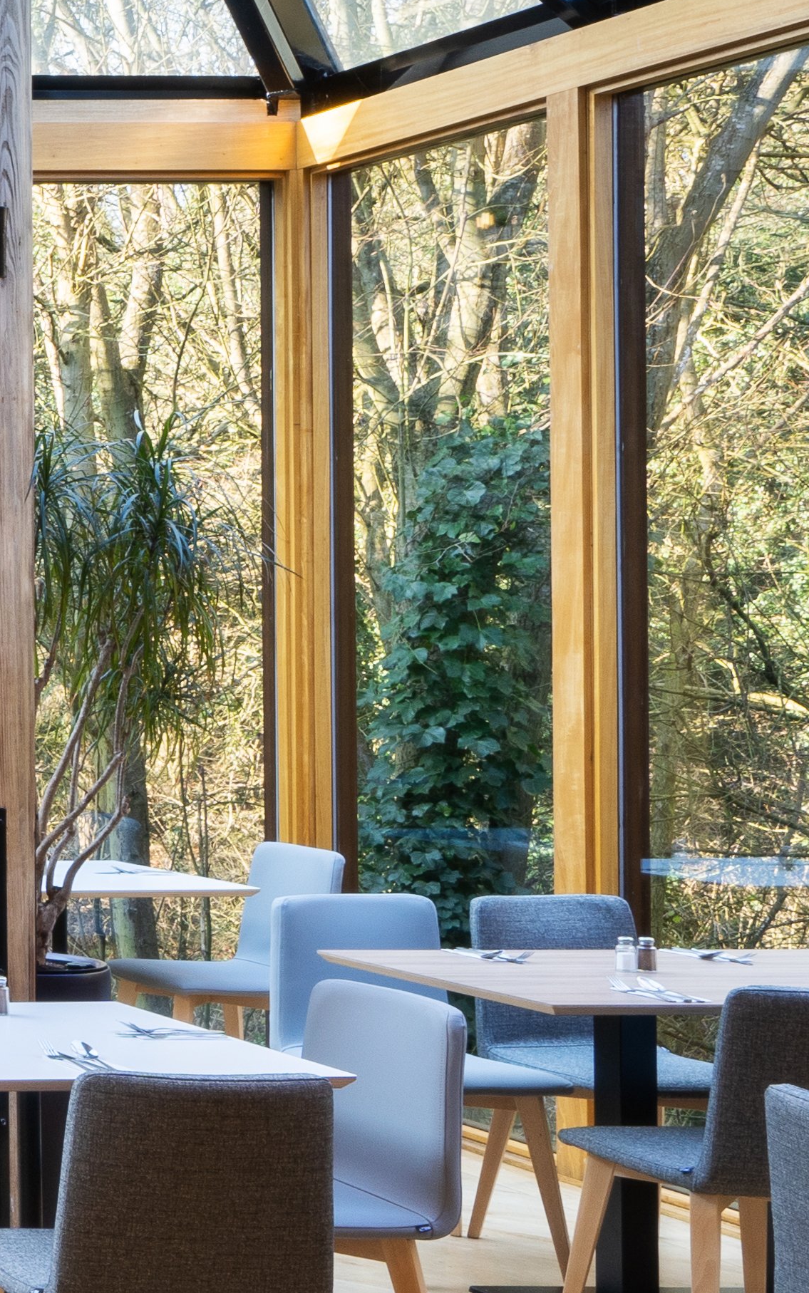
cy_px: 676
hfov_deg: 13.7
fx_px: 2257
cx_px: -1193
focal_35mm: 64
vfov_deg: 32.0
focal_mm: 19
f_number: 13
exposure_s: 1/6
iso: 200
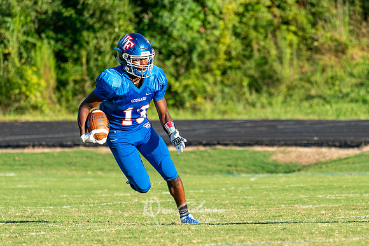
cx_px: 252
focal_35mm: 748
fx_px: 7665
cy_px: 104
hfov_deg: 2.8
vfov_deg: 1.8
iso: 1000
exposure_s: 1/1000
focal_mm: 397
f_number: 5.6
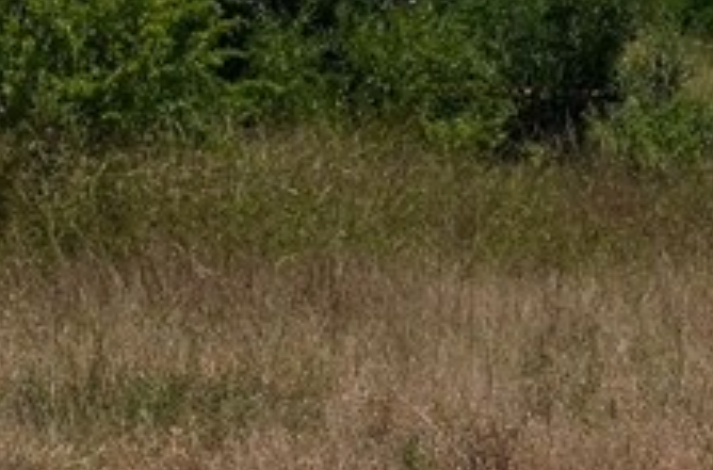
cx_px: 254
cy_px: -43
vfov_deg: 7.7
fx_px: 3474
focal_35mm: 176
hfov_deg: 11.7
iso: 250
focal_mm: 24
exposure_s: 1/1000
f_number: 10
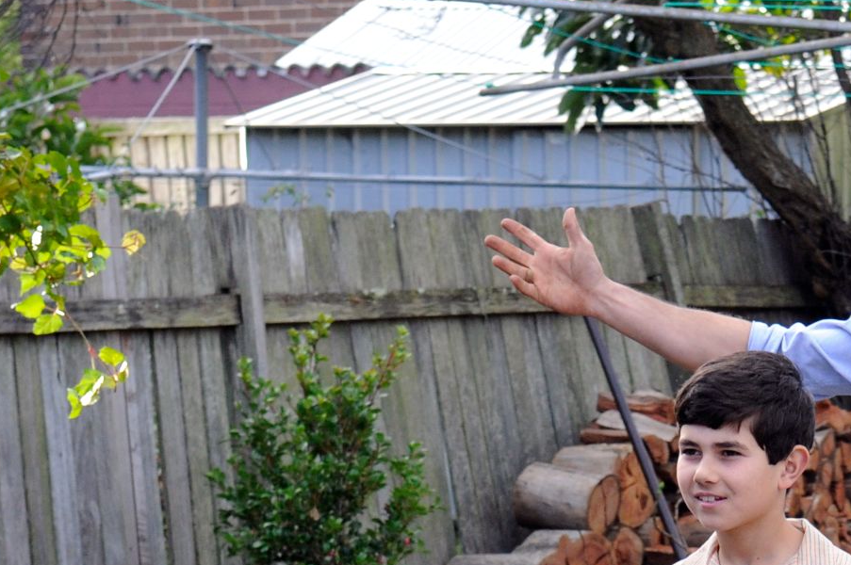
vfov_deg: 6.9
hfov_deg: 10.3
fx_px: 4675
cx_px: 910
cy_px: 749
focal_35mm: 198
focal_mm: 44
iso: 400
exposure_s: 1/250
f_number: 5.6
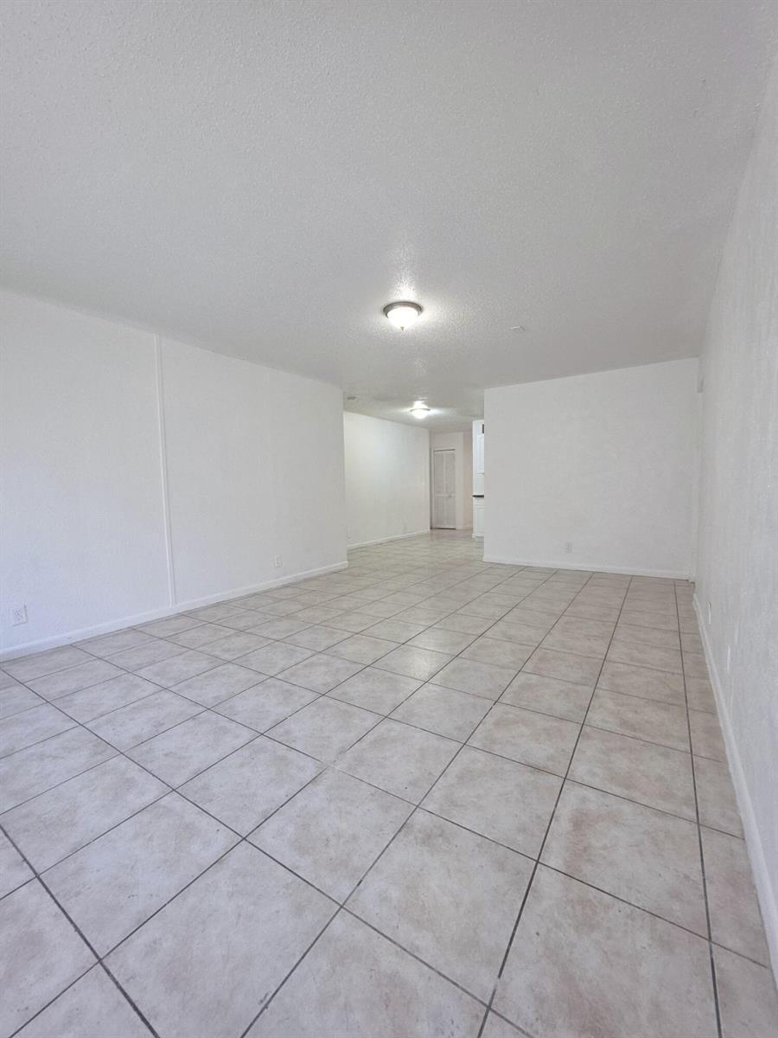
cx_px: 389
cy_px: 519
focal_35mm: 13
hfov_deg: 89.9
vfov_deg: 106.2
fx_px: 390
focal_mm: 2.2
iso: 100
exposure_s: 1/60
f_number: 1.9
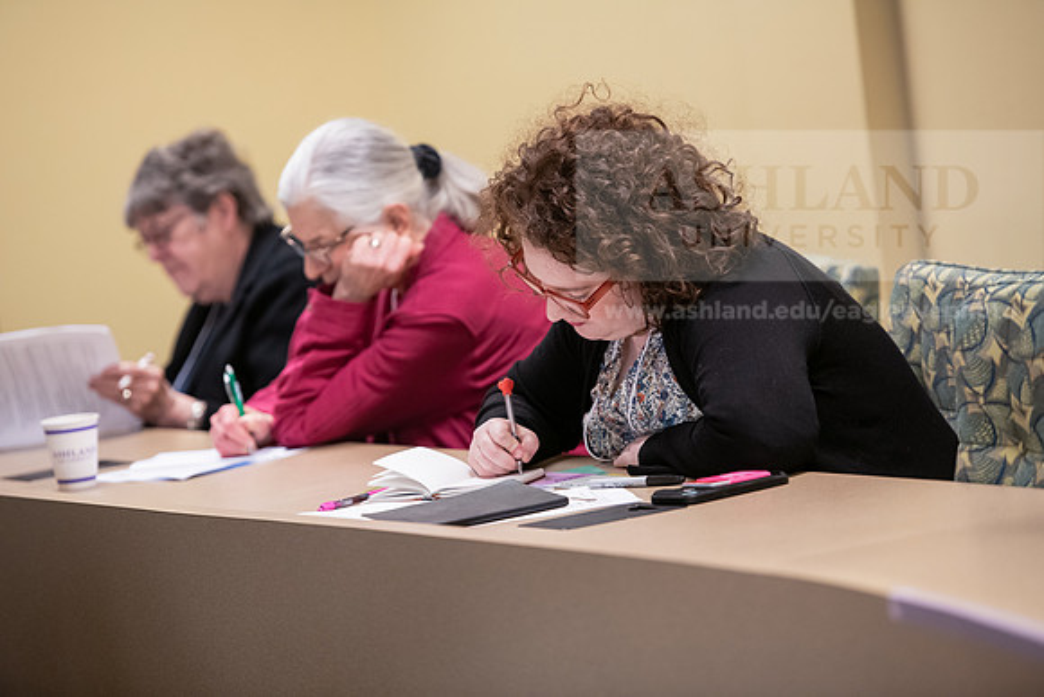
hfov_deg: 12.4
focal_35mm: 165
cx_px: 522
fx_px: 4786
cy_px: 348
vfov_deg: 8.3
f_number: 3.2
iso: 2000
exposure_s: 1/160
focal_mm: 165
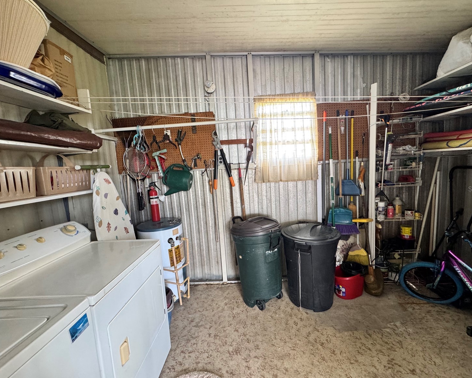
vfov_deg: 84.0
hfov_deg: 96.8
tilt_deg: -6.9
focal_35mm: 15
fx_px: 210
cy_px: 189
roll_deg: +3.3
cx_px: 240
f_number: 2.2
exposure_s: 1/84
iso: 320
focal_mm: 2.22
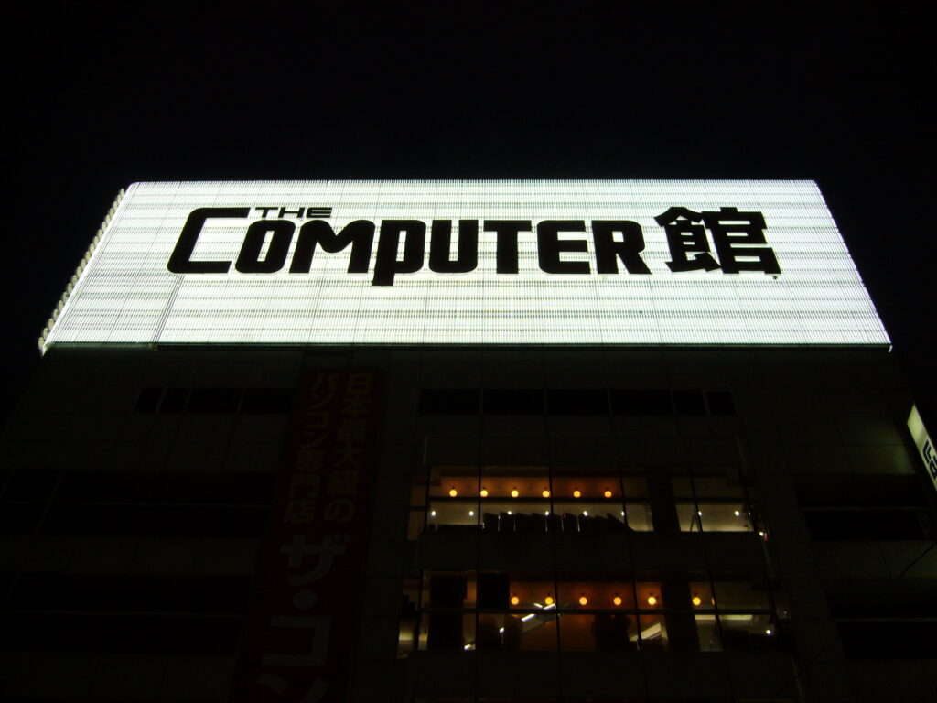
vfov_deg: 40.7
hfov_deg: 52.6
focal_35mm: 35
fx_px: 947
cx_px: 468
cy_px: 352
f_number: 2.8
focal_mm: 5.8
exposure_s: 1/40
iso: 100
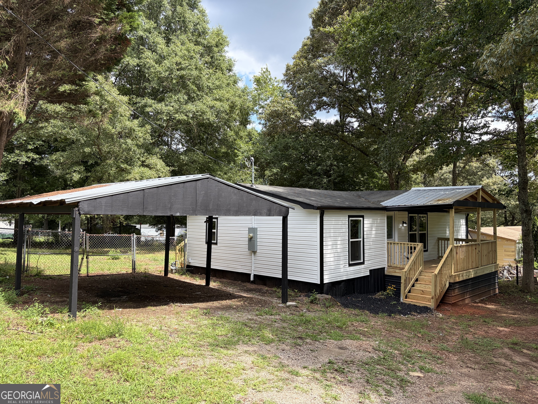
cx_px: 269
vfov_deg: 53.1
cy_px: 202
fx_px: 404
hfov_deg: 67.3
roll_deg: +0.0
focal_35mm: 26
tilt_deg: +2.9
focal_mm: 5.96
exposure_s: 1/1001
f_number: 1.6
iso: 64
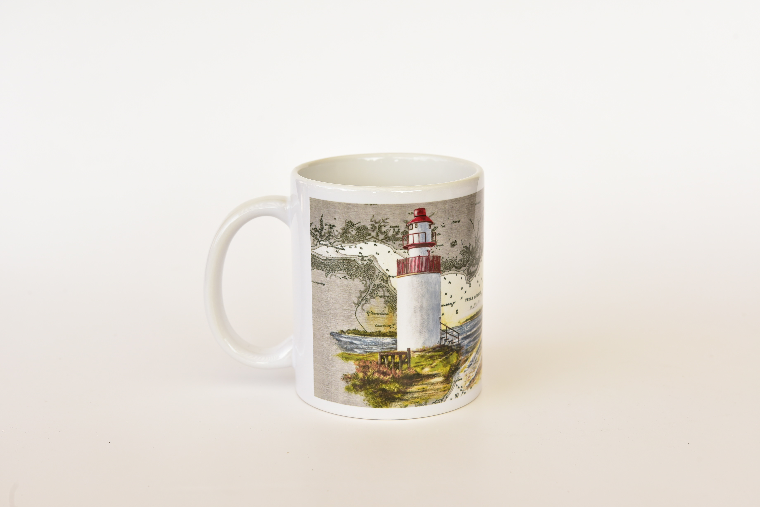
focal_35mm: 60
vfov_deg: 22.6
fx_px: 1267
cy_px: 254
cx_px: 380
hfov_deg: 33.4
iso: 400
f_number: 8
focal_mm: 60
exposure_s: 1/125
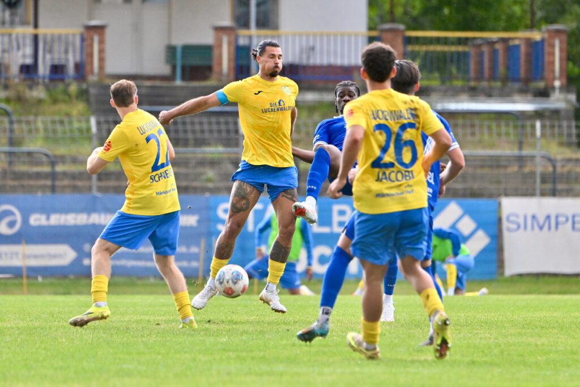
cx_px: 290
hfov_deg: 5.2
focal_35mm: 400
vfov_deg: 3.4
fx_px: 6445
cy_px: 194
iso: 2000
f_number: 5.6
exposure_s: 1/1600
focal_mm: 400
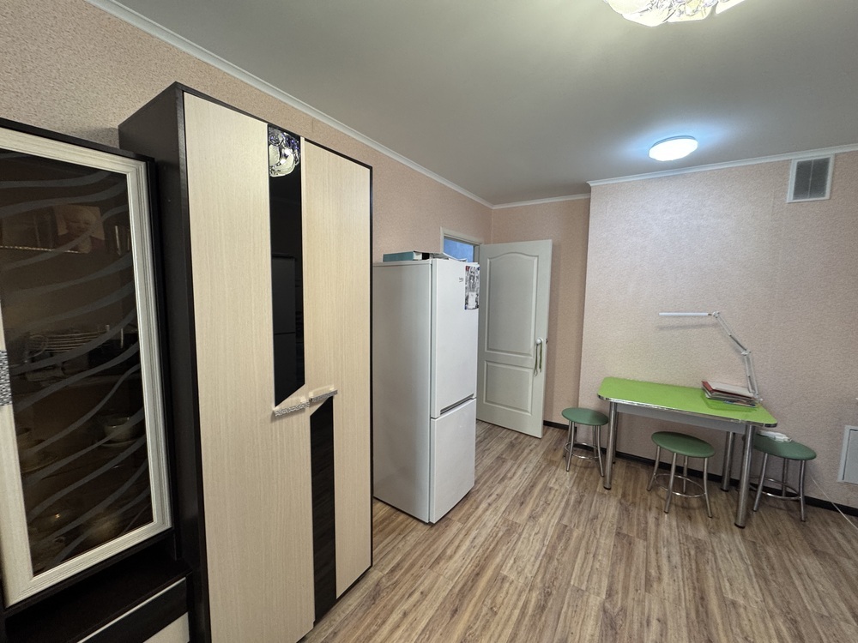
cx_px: 429
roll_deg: +0.4
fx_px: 347
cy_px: 322
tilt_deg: -2.6
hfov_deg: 102.1
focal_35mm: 14
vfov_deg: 85.7
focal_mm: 2.22
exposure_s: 1/50
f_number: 2.2
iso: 160
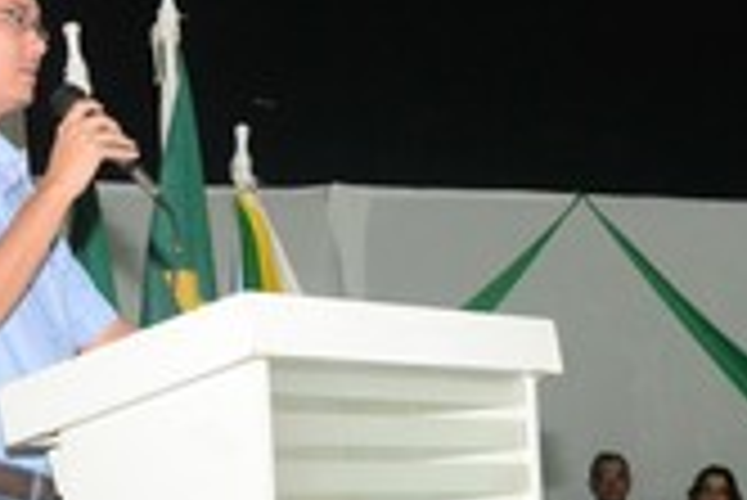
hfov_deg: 17.8
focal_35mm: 114
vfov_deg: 11.9
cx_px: 590
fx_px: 2368
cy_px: 527
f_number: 5.6
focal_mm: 28
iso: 3200
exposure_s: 1/80
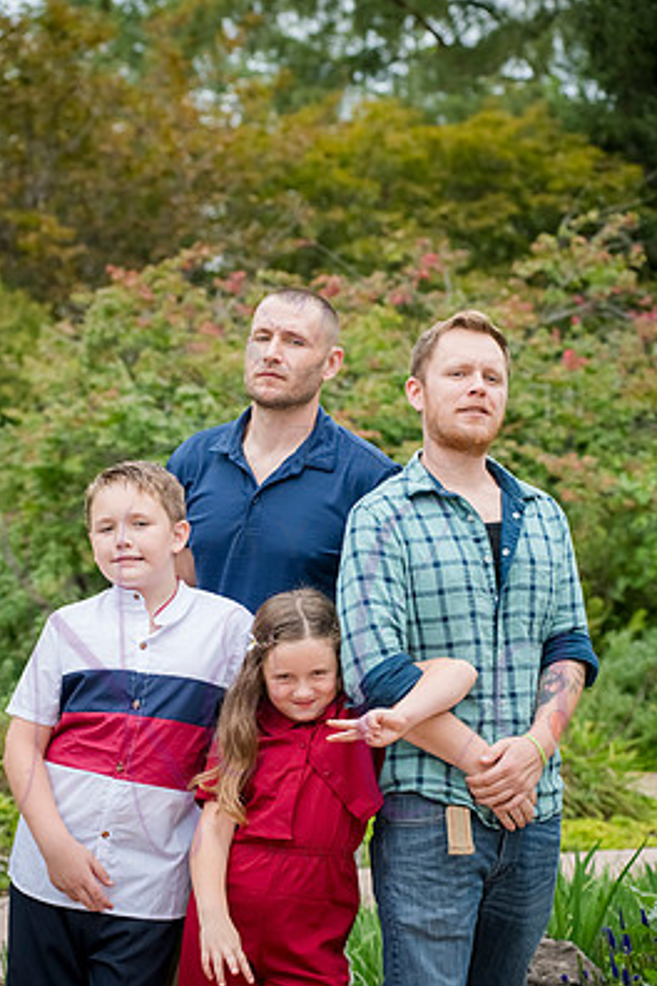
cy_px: 535
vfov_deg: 22.4
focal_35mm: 91
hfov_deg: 15.0
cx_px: 304
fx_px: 2491
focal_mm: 80
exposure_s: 1/320
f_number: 4.5
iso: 1250
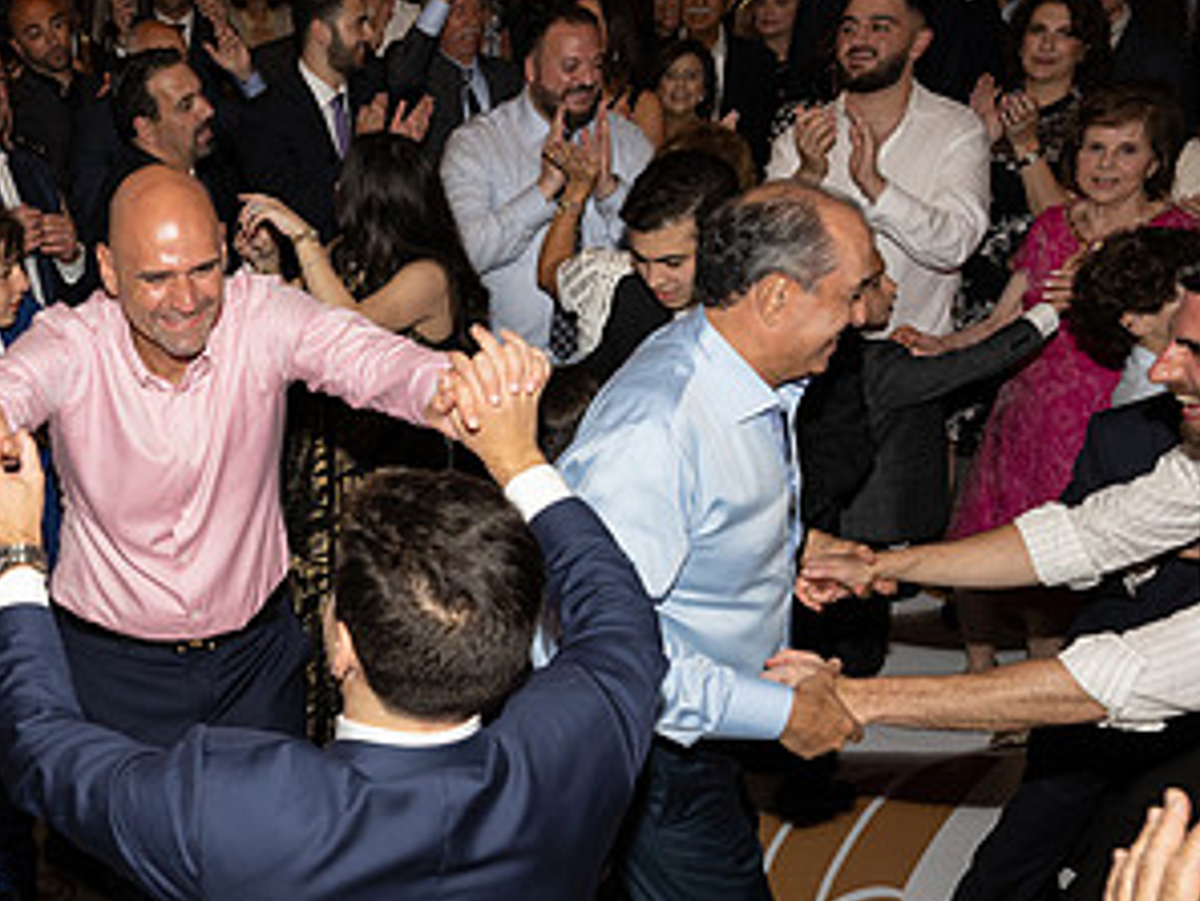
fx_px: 1561
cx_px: 218
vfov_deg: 32.1
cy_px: 564
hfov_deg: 40.1
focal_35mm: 45
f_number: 5.6
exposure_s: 1/100
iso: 800
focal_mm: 24
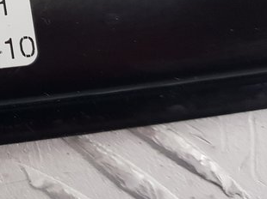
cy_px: -19
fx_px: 663
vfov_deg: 16.6
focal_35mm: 86
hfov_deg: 20.2
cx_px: -111
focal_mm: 4.2
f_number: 1.7
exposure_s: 1/100
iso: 125
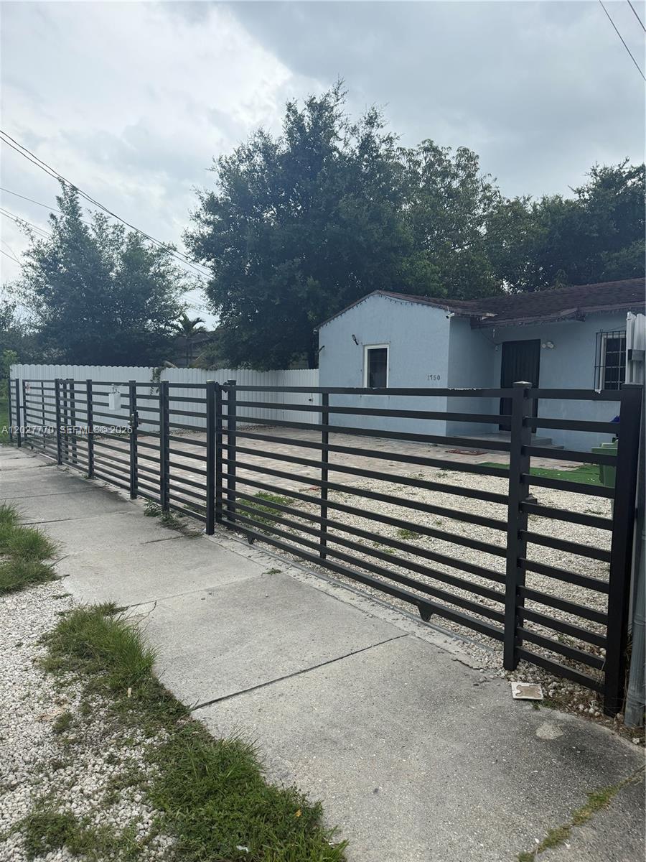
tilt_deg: -3.4
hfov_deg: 56.8
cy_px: 431
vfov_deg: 71.6
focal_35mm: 24
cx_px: 323
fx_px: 597
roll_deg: -0.6
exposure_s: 1/2000
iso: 100
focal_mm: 6.76
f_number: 1.78
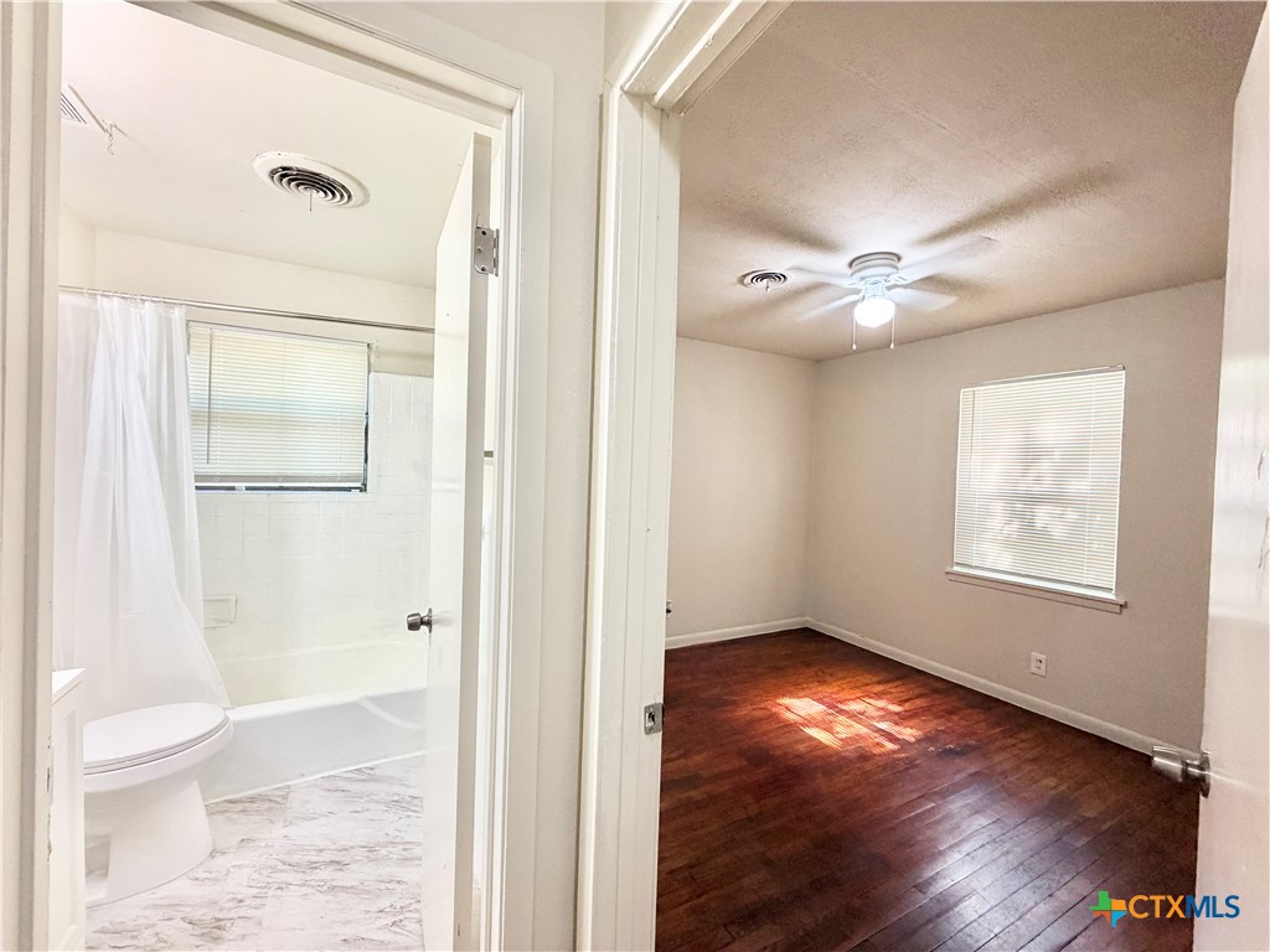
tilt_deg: -0.7
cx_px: 635
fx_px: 514
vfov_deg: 85.7
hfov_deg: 102.1
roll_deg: -2.4
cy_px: 476
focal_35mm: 14
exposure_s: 1/120
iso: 250
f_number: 2.2
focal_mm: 2.22
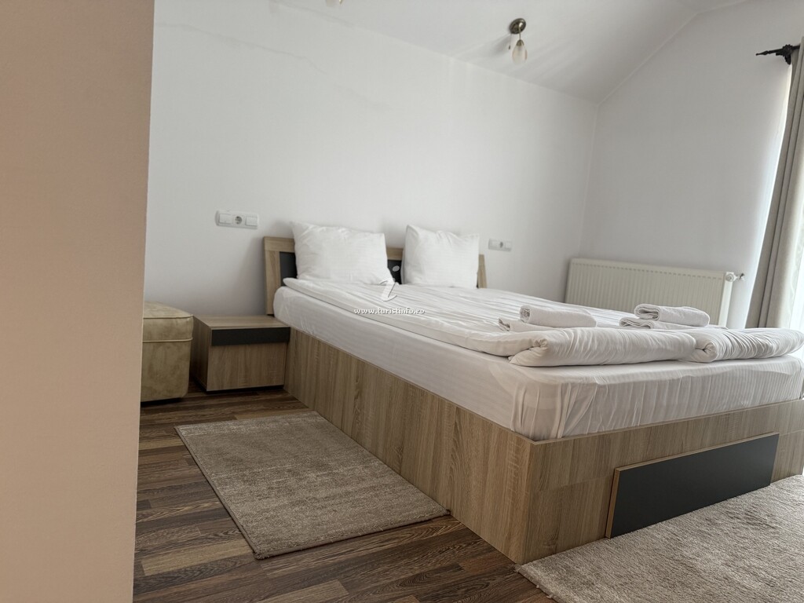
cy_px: 302
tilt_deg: -6.3
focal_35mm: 24
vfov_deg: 56.8
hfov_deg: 71.6
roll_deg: -5.0
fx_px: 557
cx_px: 402
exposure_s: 1/77
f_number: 1.78
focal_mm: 6.76
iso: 200
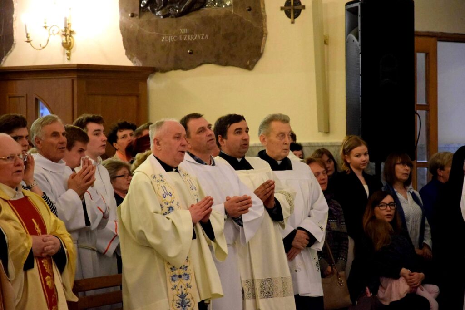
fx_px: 2035
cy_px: 155
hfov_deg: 13.0
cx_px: 232
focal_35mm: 158
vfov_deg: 8.7
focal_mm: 105
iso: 6400
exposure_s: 1/125
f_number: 5.6
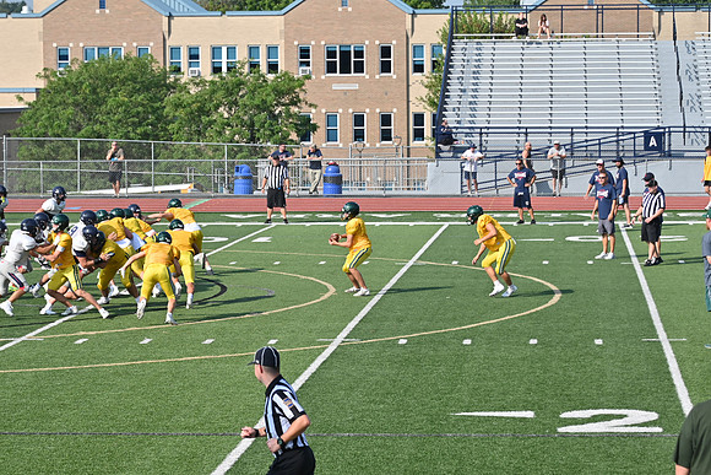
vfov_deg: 10.8
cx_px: 356
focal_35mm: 127
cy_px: 238
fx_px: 2509
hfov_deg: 16.1
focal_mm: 85
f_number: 5
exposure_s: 1/800
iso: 100
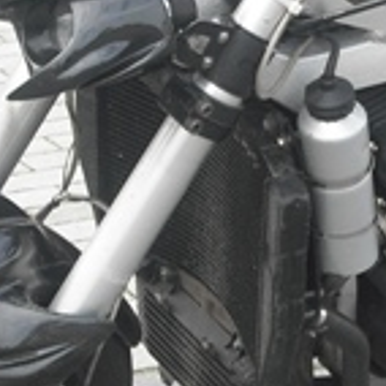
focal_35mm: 202
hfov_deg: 8.6
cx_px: 351
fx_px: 2548
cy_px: 114
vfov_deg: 8.7
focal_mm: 7.6
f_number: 3.1
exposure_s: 1/200
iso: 64
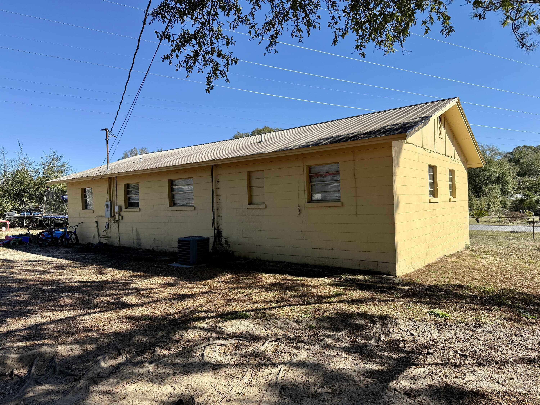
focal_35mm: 24
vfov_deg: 56.8
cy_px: 202
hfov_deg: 71.6
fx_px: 374
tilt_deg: +1.4
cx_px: 270
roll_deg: +1.7
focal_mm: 6.76
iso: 100
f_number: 1.78
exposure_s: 1/3021
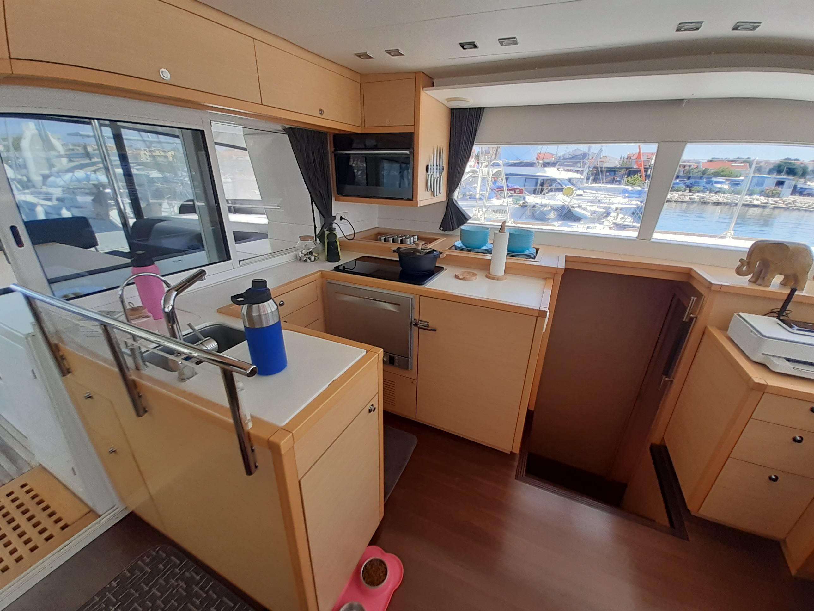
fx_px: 306
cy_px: 306
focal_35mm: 13
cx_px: 407
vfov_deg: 89.9
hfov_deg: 106.2
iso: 40
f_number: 2.2
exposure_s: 1/127
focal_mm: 1.13
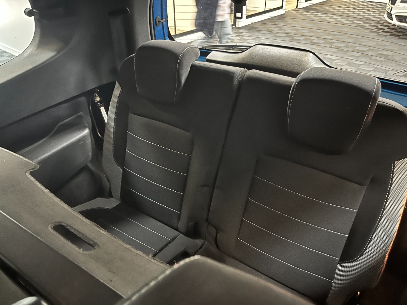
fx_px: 306
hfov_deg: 67.3
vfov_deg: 53.1
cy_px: 152
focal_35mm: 26
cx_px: 204
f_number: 1.6
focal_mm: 5.1
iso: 800
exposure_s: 1/17
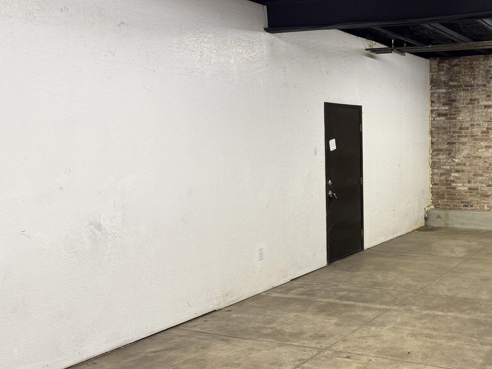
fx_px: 583
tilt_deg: -4.4
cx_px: 412
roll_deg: +0.1
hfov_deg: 43.1
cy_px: 175
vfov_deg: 35.1
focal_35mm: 41
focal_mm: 6.76
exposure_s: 1/60
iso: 125
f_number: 1.78
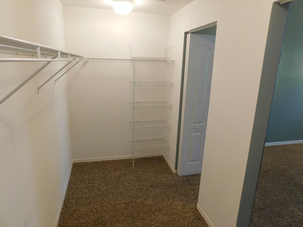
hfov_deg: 73.9
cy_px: 114
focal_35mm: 23
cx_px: 152
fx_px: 201
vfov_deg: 58.9
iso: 280
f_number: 3
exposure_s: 1/30
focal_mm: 4
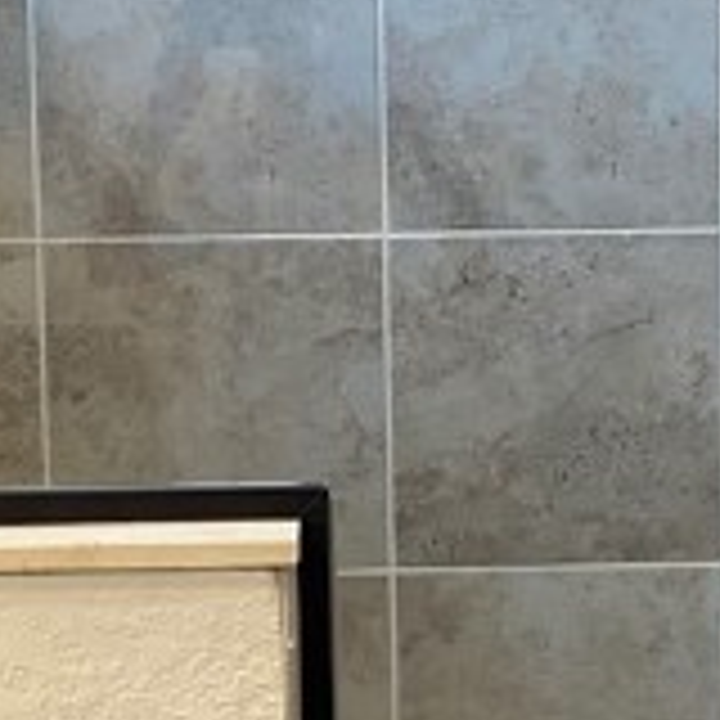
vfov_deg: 11.9
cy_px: 540
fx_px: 3459
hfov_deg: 11.8
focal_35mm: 147
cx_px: 562
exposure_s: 1/120
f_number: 1.8
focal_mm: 4.25
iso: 125
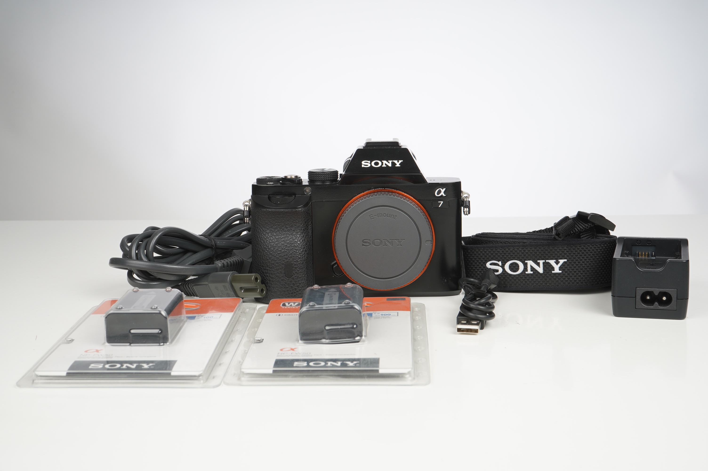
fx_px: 1100
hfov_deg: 35.7
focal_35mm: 56
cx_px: 354
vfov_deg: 24.1
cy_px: 236
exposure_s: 1/160
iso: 200
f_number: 18
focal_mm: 56
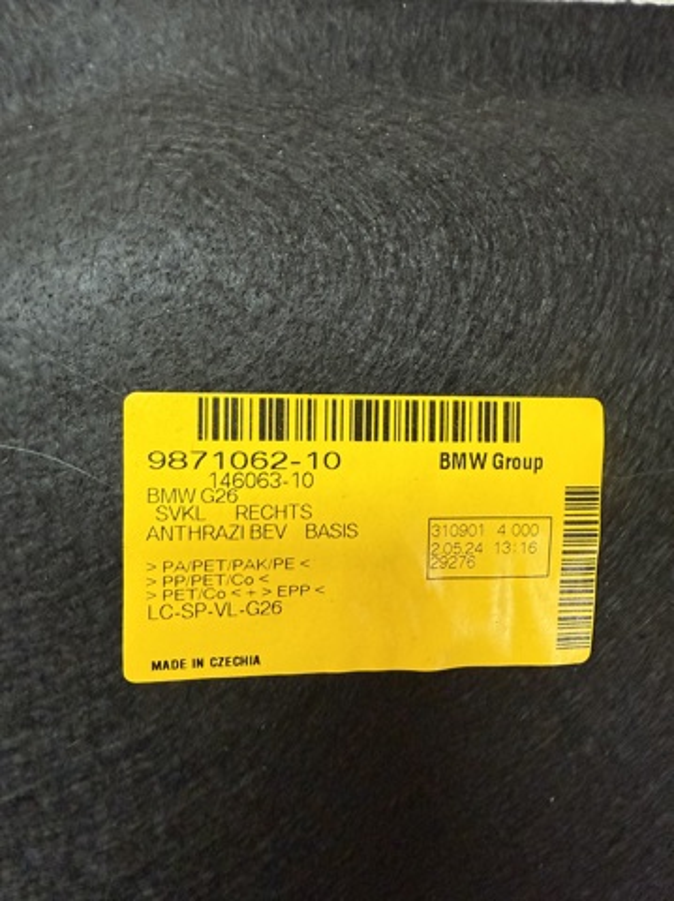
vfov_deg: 71.7
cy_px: 450
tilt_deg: -46.4
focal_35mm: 24
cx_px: 337
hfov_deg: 56.7
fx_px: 624
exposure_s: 1/50
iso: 400
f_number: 2.2
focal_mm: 2.22
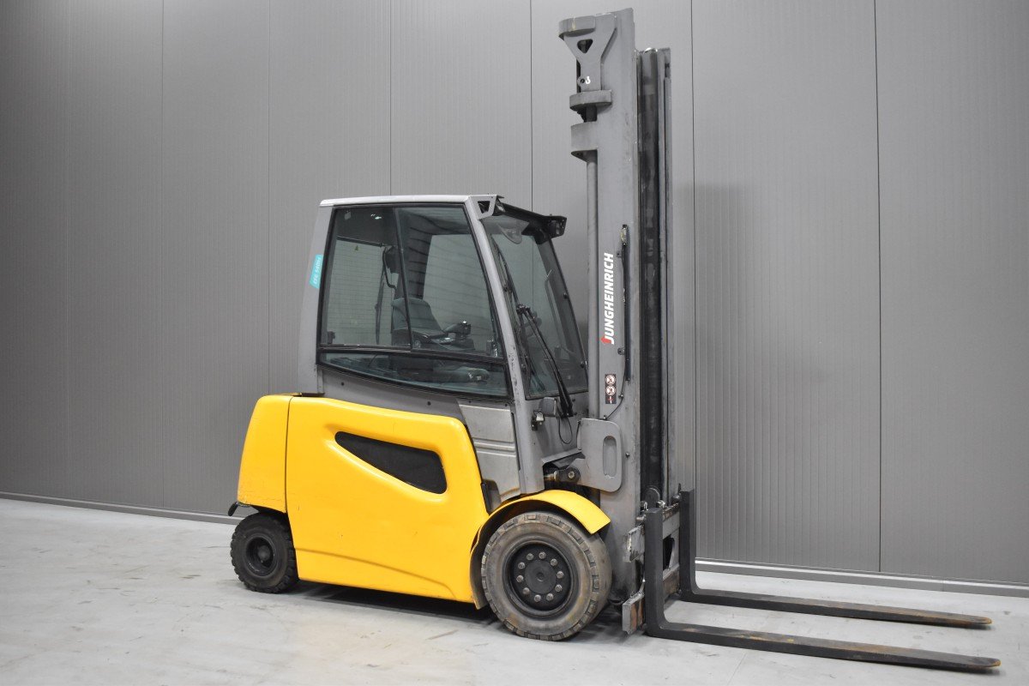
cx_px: 514
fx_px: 943
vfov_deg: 40.0
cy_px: 343
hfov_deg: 57.2
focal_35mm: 33
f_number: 3.8
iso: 1600
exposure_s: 1/60
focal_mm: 22
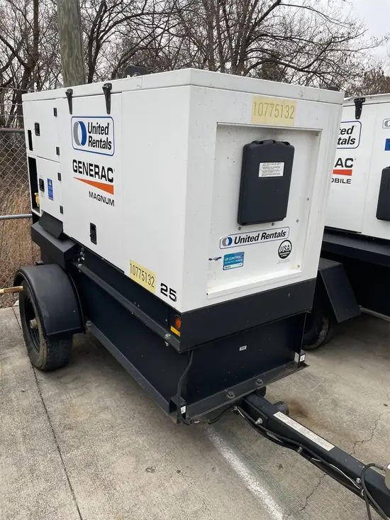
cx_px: 195
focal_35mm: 26
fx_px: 390
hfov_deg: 53.1
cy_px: 260
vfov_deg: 67.3
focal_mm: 4.2
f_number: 1.6
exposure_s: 1/314
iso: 40
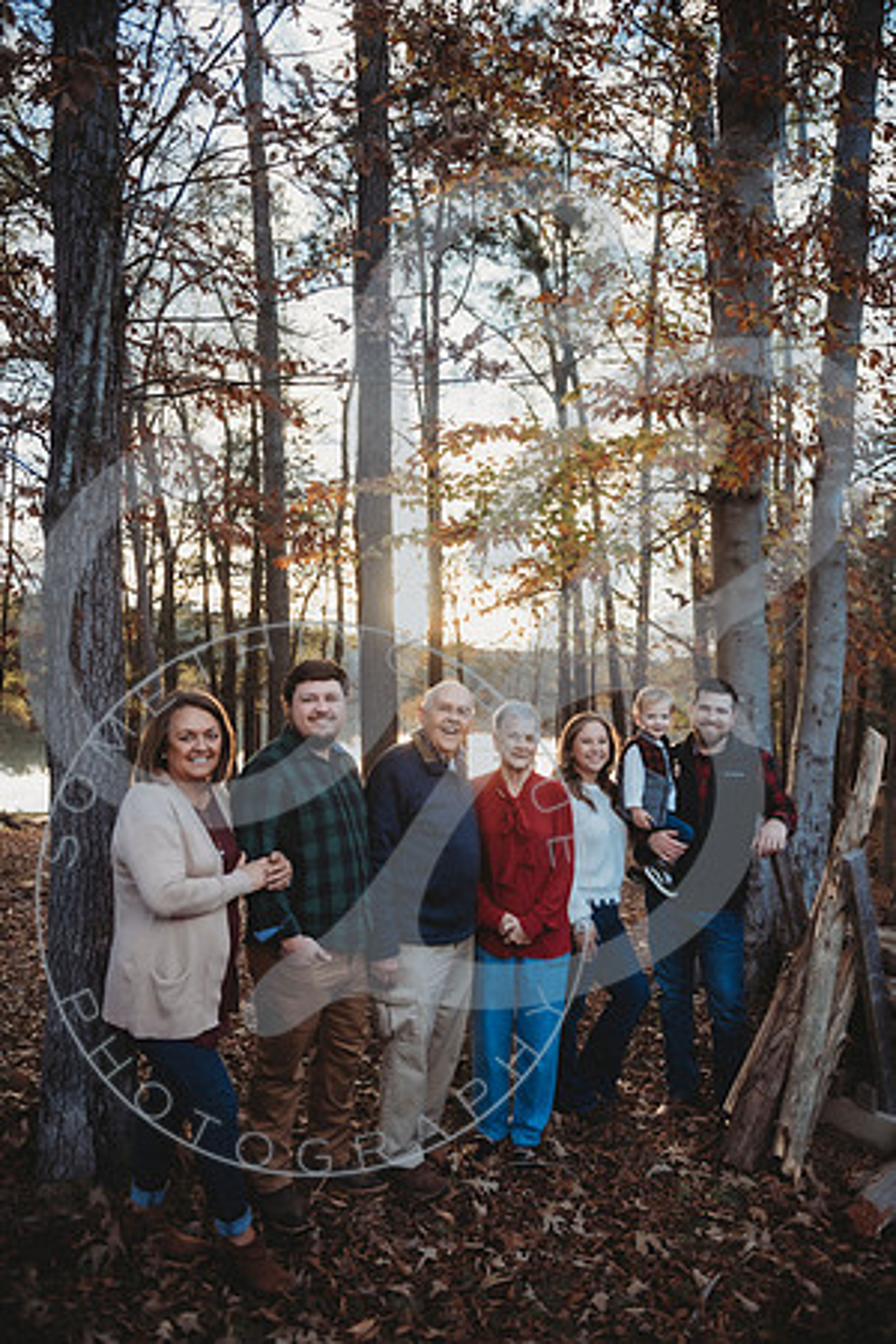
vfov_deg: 73.7
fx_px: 896
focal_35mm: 24
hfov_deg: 53.1
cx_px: 448
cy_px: 672
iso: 100
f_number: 2.8
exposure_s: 1/160
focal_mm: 24
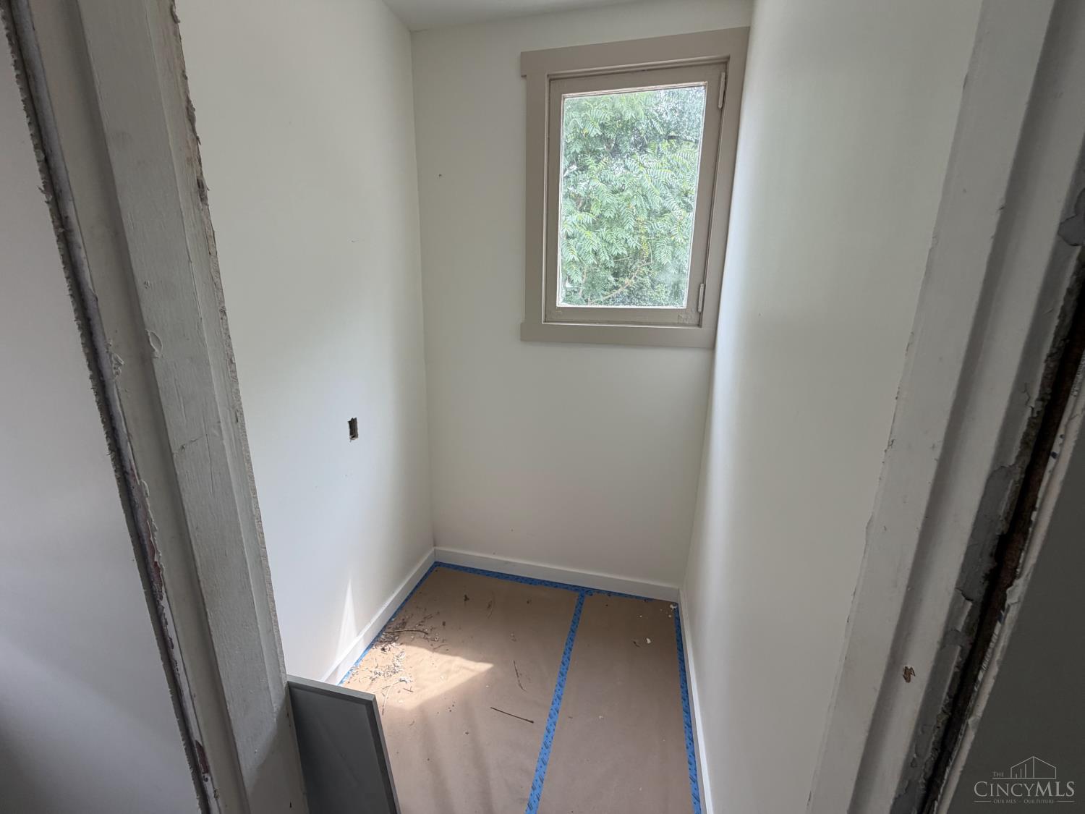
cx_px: 542
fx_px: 439
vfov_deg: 85.7
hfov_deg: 102.1
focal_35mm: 14
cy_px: 407
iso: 50
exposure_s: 1/121
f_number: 2.2
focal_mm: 2.22
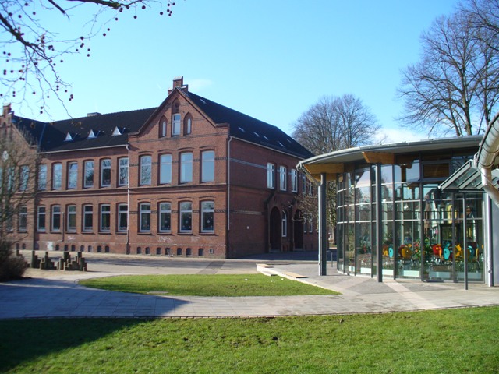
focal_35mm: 37
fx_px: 533
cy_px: 187
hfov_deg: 50.1
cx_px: 250
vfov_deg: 38.7
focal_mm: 6.1
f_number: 2.8
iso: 80
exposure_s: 1/500
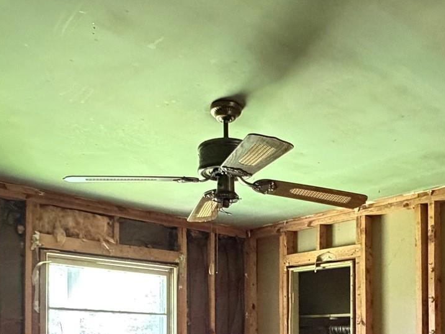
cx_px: 253
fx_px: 514
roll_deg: +0.7
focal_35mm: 40
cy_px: 333
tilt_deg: +0.2
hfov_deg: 46.7
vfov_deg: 33.0
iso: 1000
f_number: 2.2
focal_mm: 2.22
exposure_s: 1/60
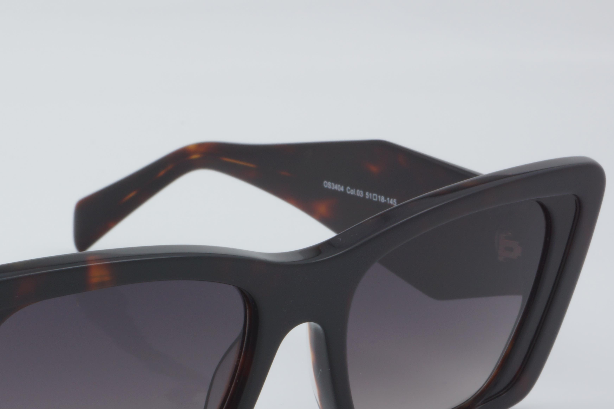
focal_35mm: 116
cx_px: 92
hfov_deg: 17.5
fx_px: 1976
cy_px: 332
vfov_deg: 11.8
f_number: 32
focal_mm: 45
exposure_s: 1/4
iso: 100
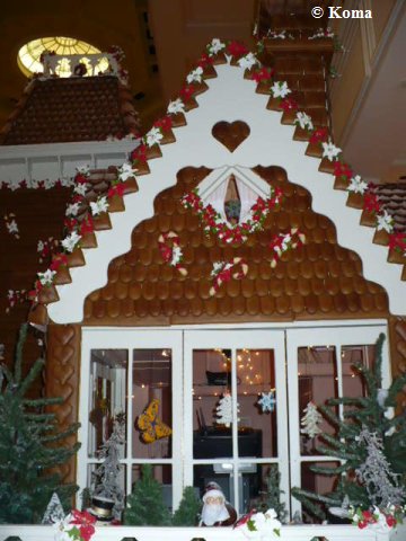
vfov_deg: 50.1
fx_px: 579
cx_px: 203
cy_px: 270
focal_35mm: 37
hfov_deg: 38.7
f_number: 2.8
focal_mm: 6.1
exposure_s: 1/30
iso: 200
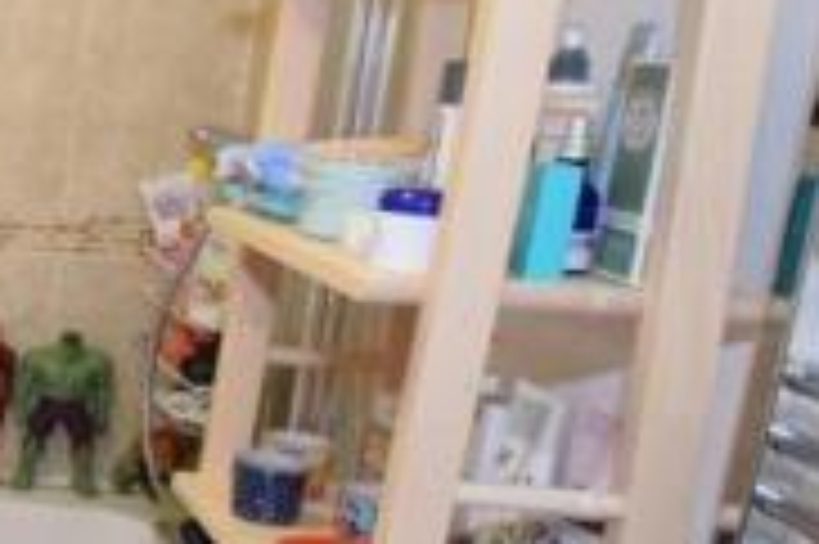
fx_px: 1227
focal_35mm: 54
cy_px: 317
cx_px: -511
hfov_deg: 24.7
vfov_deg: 25.0
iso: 2200
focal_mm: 10
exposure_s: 1/60
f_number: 3.5
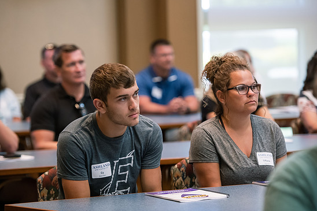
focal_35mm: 143
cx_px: 163
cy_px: 106
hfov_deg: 14.4
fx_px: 1259
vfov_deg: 9.6
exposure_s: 1/160
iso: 2000
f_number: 2.8
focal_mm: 135
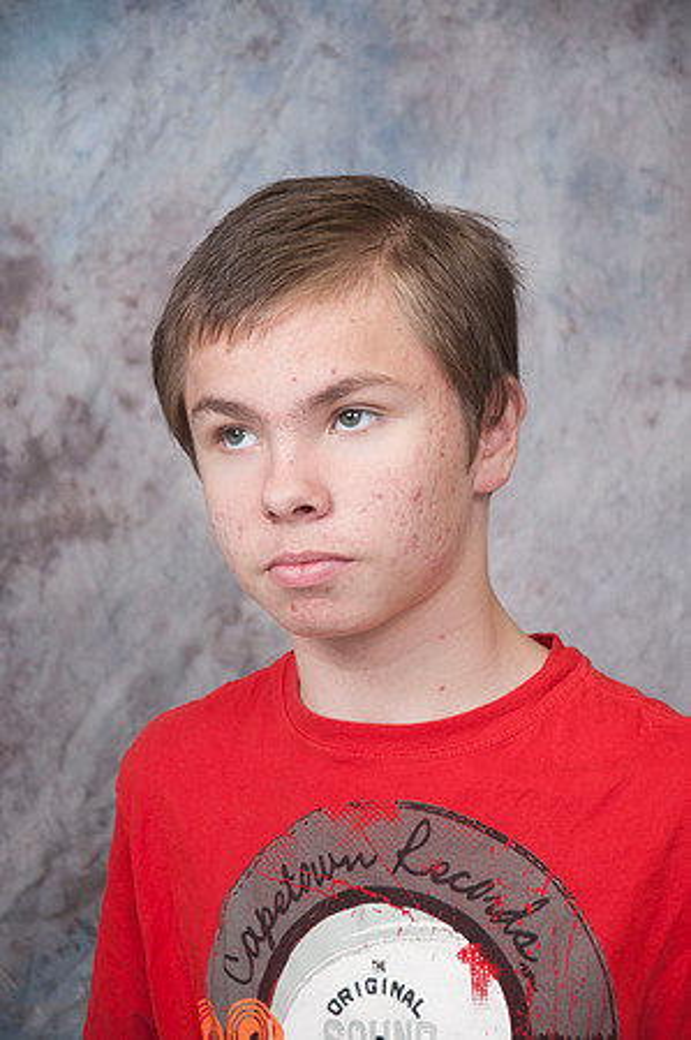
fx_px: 3896
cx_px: 346
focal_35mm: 135
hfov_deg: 10.1
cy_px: 520
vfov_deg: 15.2
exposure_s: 1/125
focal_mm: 90
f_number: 5.6
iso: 200
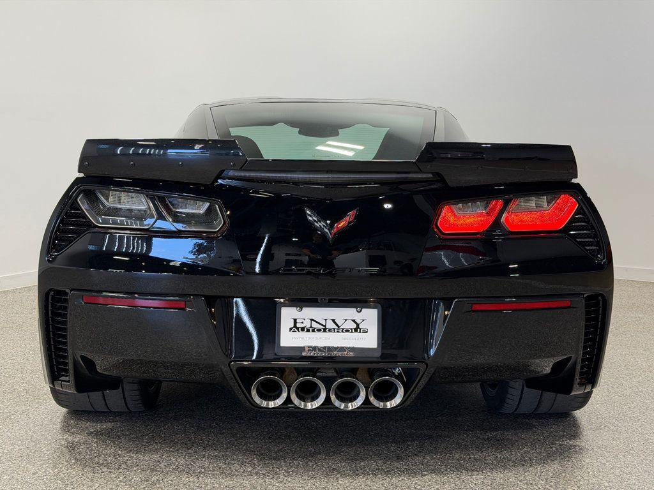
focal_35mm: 48
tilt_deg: -7.2
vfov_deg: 30.3
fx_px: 907
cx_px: 327
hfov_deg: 39.7
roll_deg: -0.8
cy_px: 245
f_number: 1.78
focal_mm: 6.76
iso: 50
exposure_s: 1/137
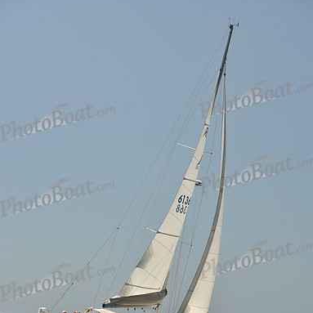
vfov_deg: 19.2
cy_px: 227
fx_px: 921
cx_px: 157
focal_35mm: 90
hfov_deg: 19.3
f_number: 6.3
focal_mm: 70
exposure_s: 1/640
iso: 250
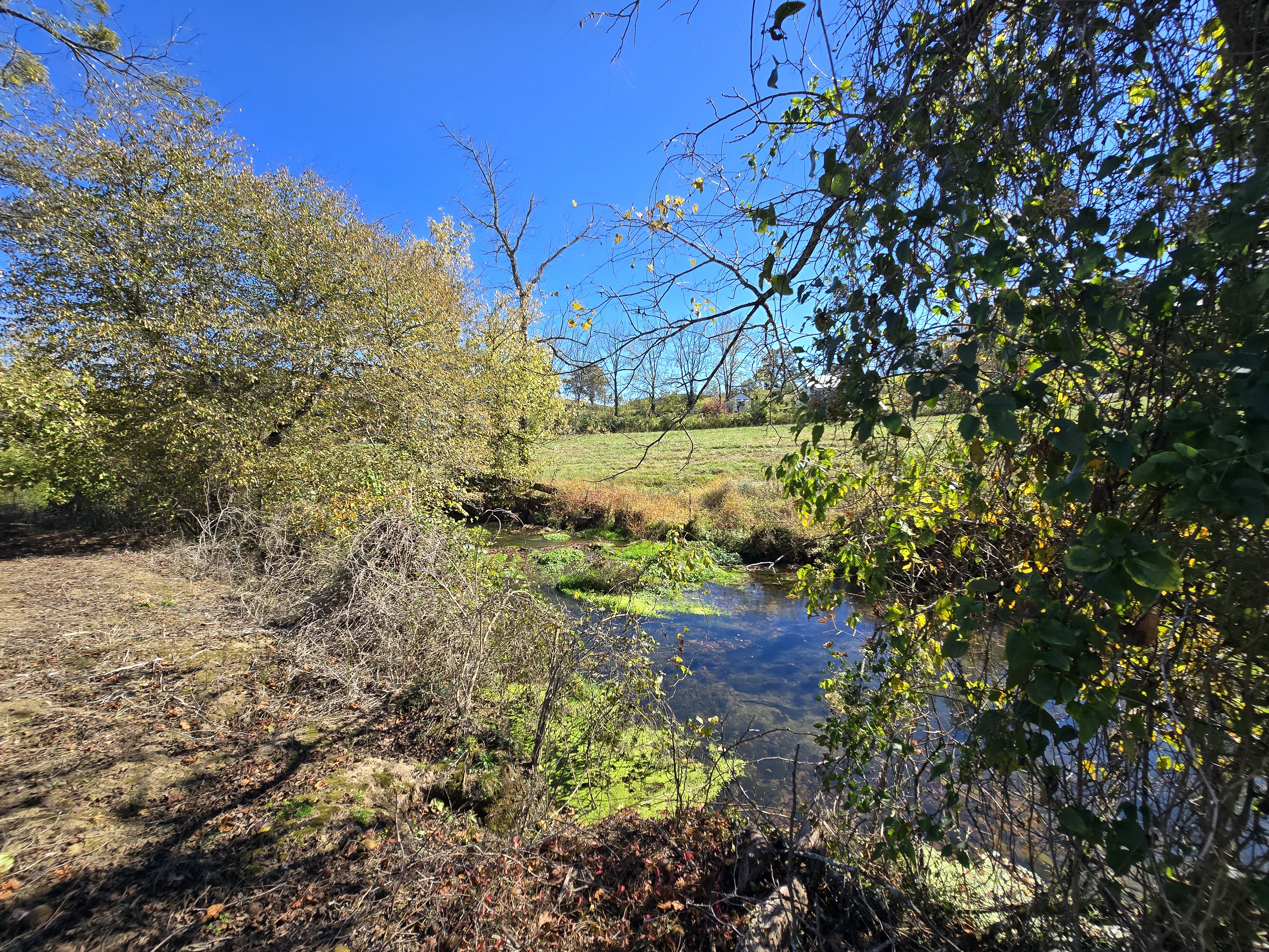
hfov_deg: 106.2
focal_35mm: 13
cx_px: 634
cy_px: 476
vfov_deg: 89.9
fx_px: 477
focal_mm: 2.2
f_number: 2.2
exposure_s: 1/832
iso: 50
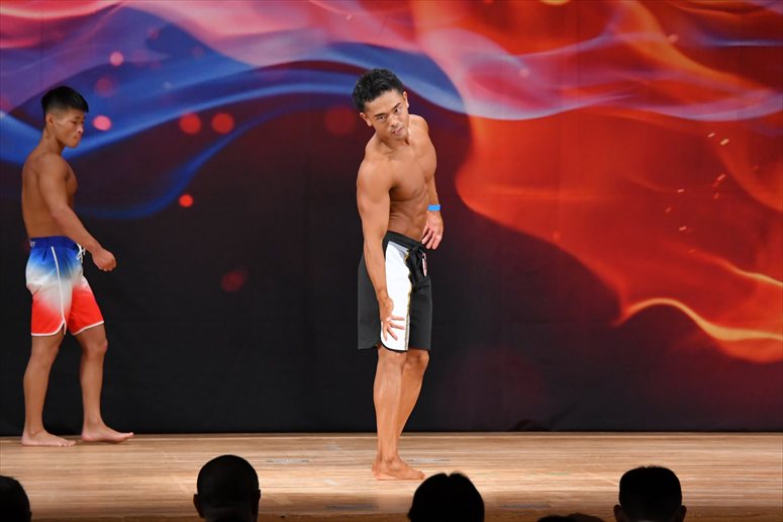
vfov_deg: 5.7
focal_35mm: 240
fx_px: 5218
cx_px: 392
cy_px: 261
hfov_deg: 8.6
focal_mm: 160
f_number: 5.6
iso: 3200
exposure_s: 1/400
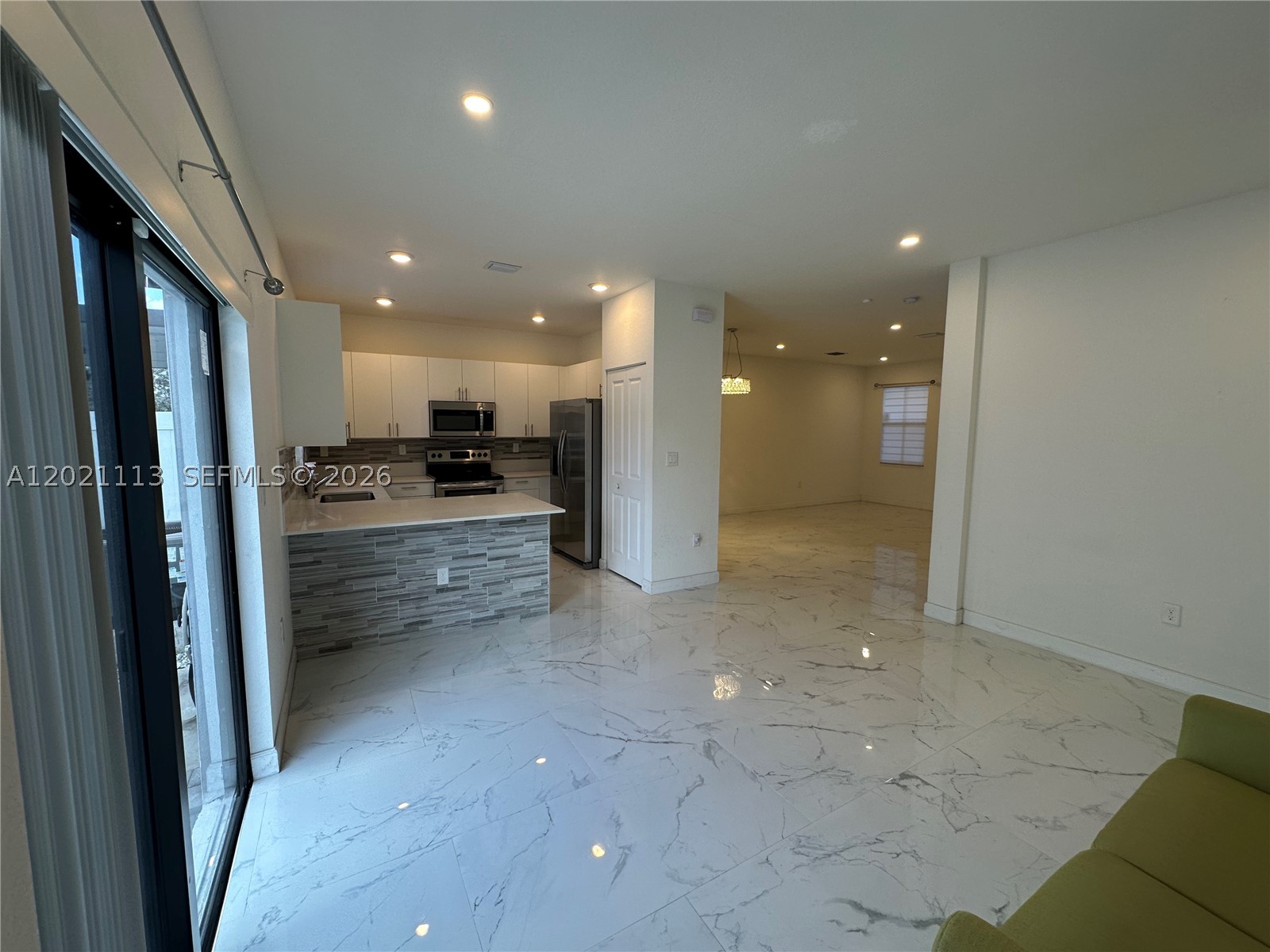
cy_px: 476
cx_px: 635
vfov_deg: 85.7
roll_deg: -0.4
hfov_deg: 102.1
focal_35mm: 14
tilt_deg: -5.0
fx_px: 514
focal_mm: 2.22
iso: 80
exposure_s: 1/120
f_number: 2.2
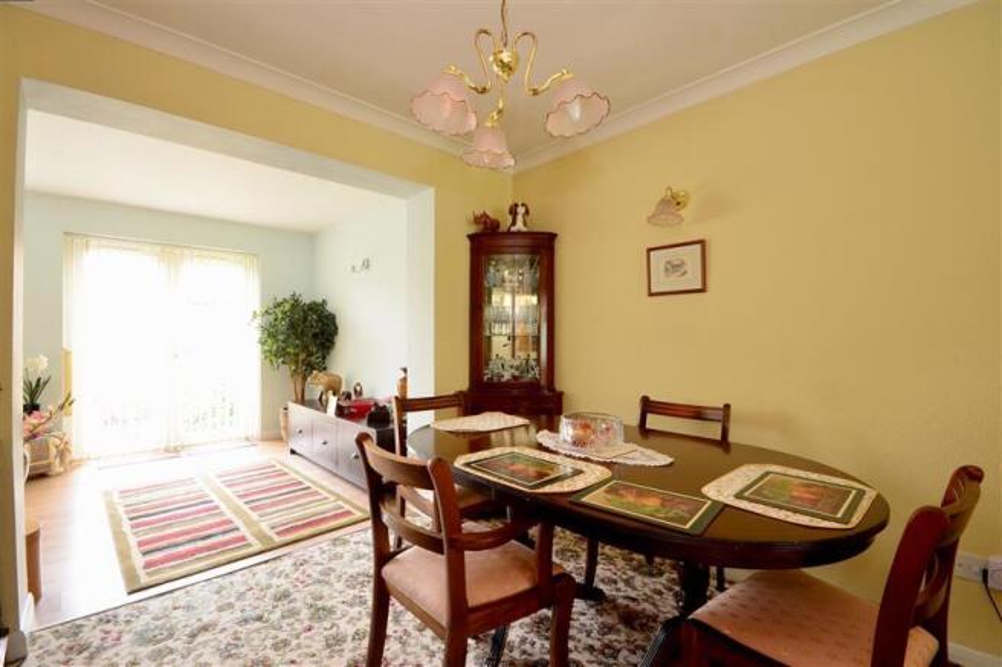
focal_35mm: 15
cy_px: 334
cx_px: 501
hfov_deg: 100.4
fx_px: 417
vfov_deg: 77.3
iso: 200
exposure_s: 3
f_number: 11
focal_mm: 10
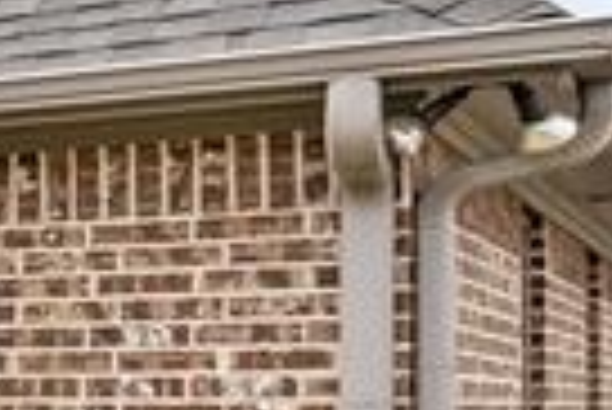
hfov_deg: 11.4
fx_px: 1923
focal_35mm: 113
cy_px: 446
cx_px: -1184
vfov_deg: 12.0
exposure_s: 1/1600
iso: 800
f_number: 8
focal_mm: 15
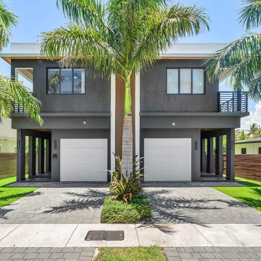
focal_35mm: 25
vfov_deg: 62.9
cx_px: 129
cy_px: 130
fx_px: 213
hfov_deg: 62.9
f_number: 8
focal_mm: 19
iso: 160
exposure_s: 1/160
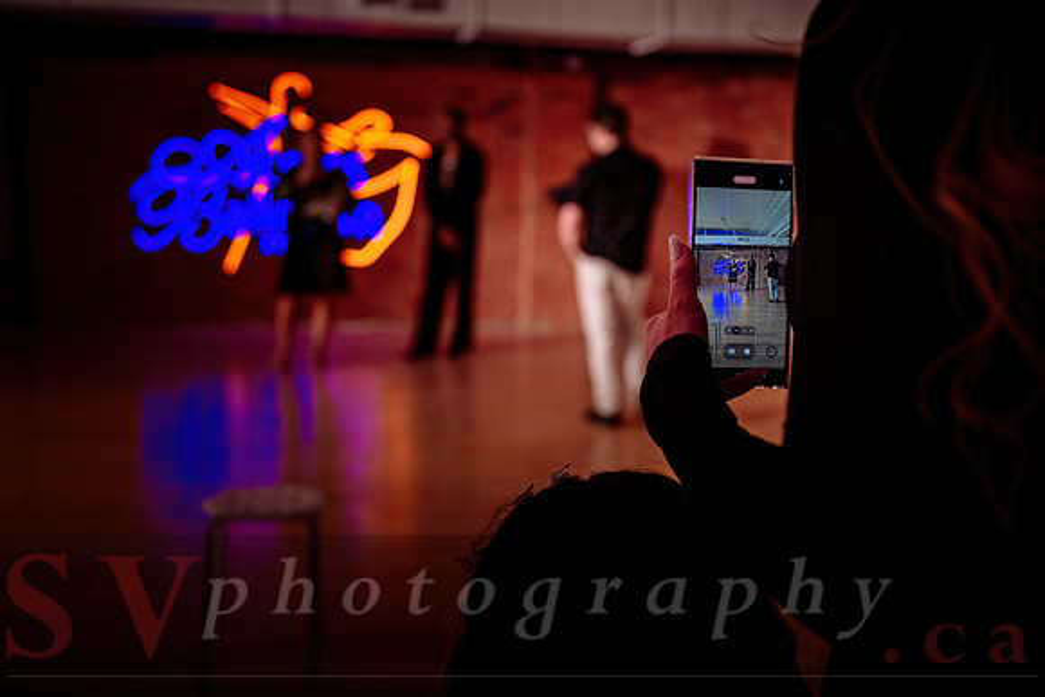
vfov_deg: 34.2
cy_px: 348
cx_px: 522
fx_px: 1132
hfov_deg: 49.5
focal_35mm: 39
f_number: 2.8
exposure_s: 1/250
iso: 1250
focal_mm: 39
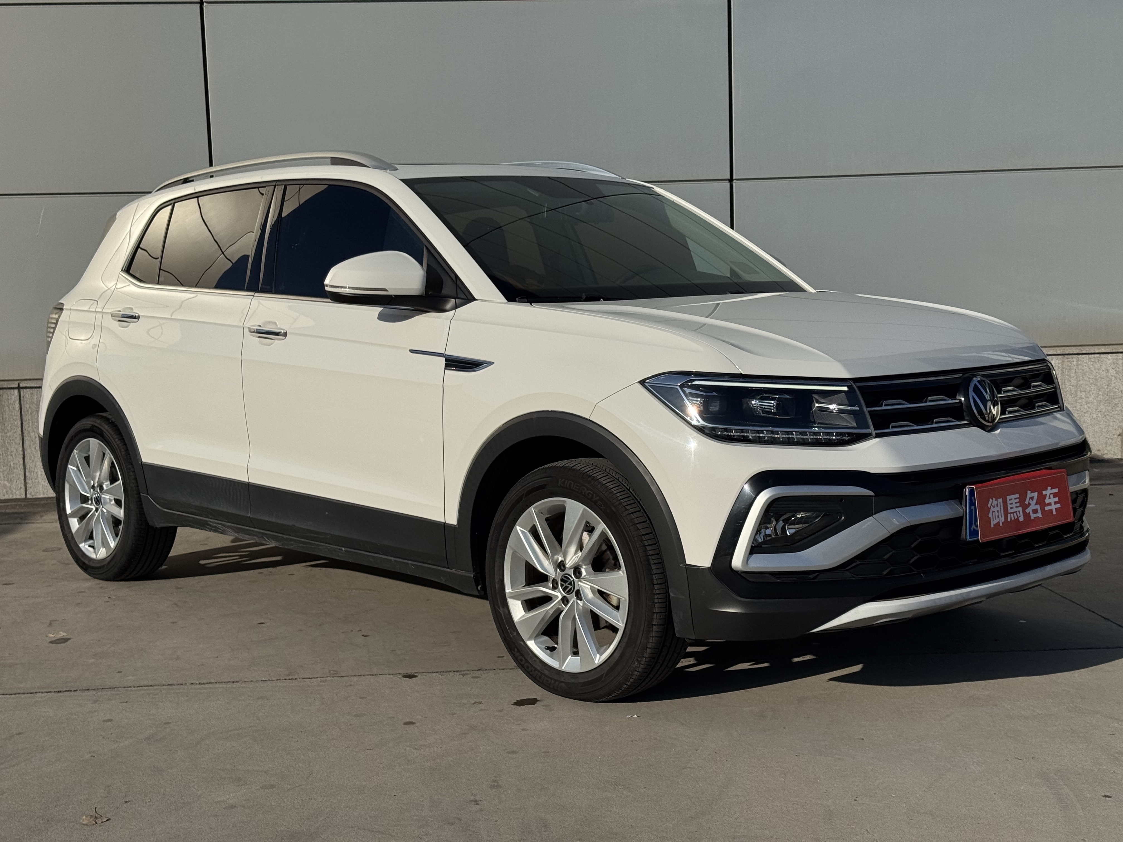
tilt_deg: -5.2
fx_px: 1557
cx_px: 562
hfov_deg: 39.7
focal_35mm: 48
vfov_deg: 30.3
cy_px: 421
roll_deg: +1.9
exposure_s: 1/12500
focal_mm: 6.76
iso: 64
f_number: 1.78
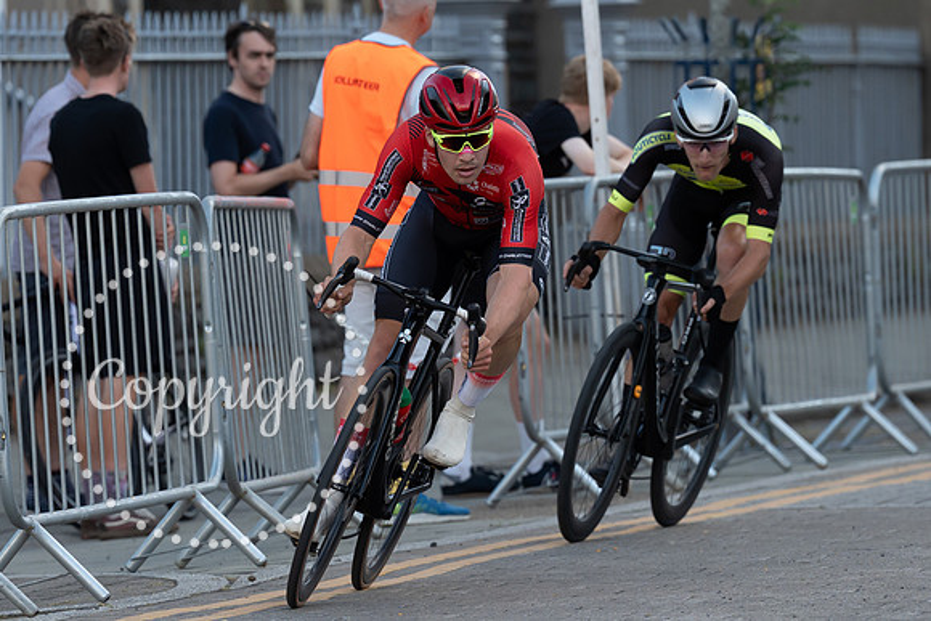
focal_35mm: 354
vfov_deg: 3.9
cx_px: 490
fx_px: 9155
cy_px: 275
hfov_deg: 5.8
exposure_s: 1/800
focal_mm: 168
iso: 500
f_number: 3.2
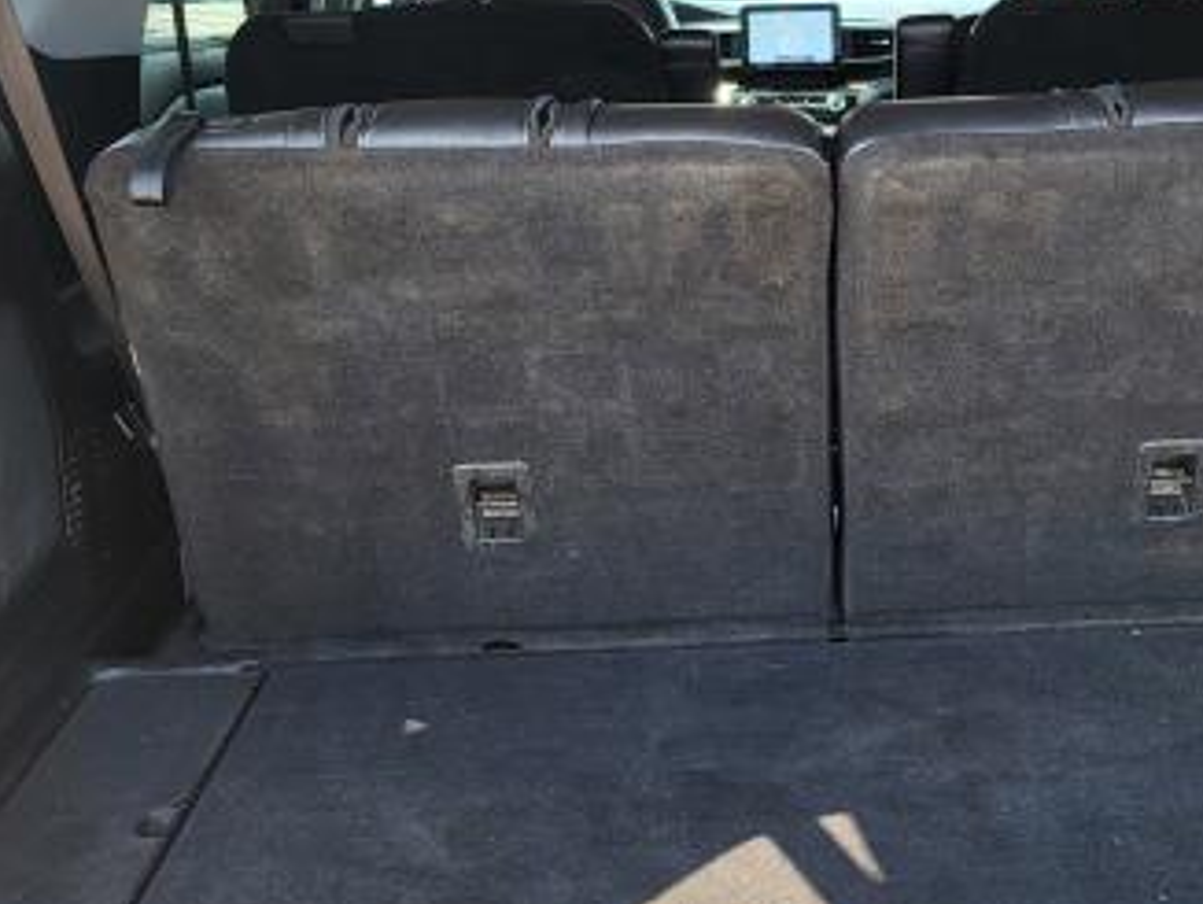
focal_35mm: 51
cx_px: 849
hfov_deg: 36.9
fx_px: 1774
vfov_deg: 28.4
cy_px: 310
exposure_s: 1/136
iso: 40
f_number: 1.8
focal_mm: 5.4
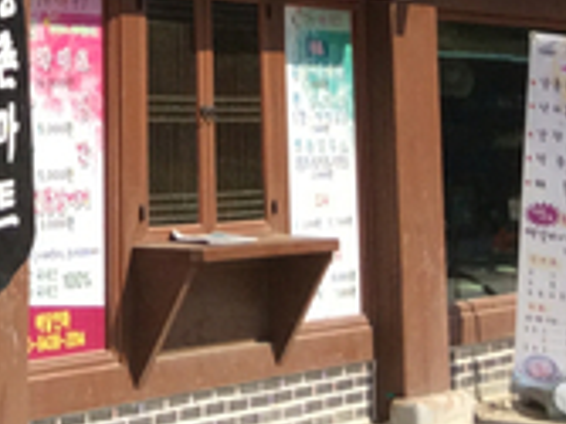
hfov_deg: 14.0
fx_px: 2255
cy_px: -329
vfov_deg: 10.2
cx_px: -73
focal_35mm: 138
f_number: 2.4
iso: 32
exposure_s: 1/1972
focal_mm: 3.3
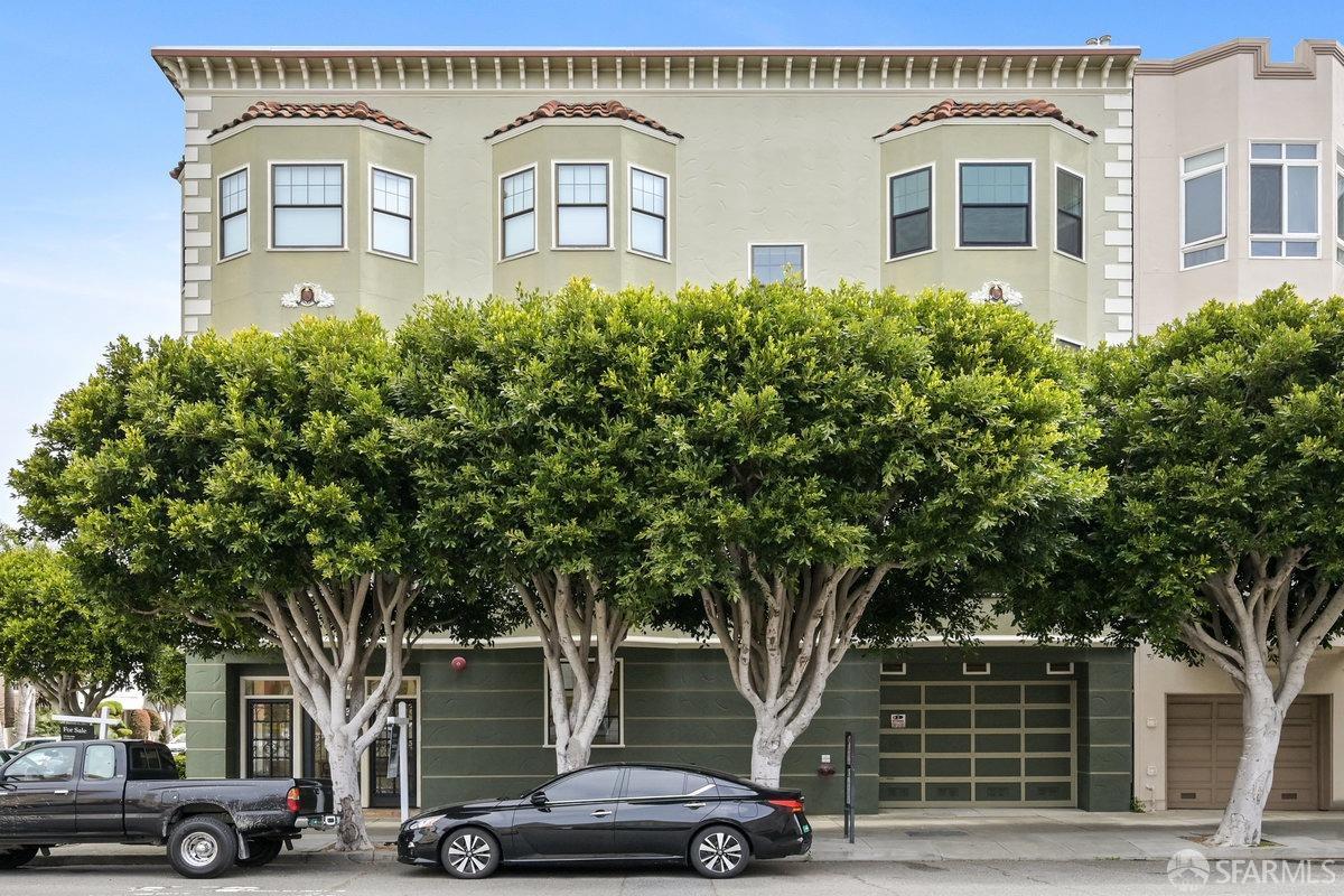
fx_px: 1083
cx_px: 672
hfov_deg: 63.7
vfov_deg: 45.0
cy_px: 448
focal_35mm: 29
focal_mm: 19.5
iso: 400
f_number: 9
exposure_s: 1/640
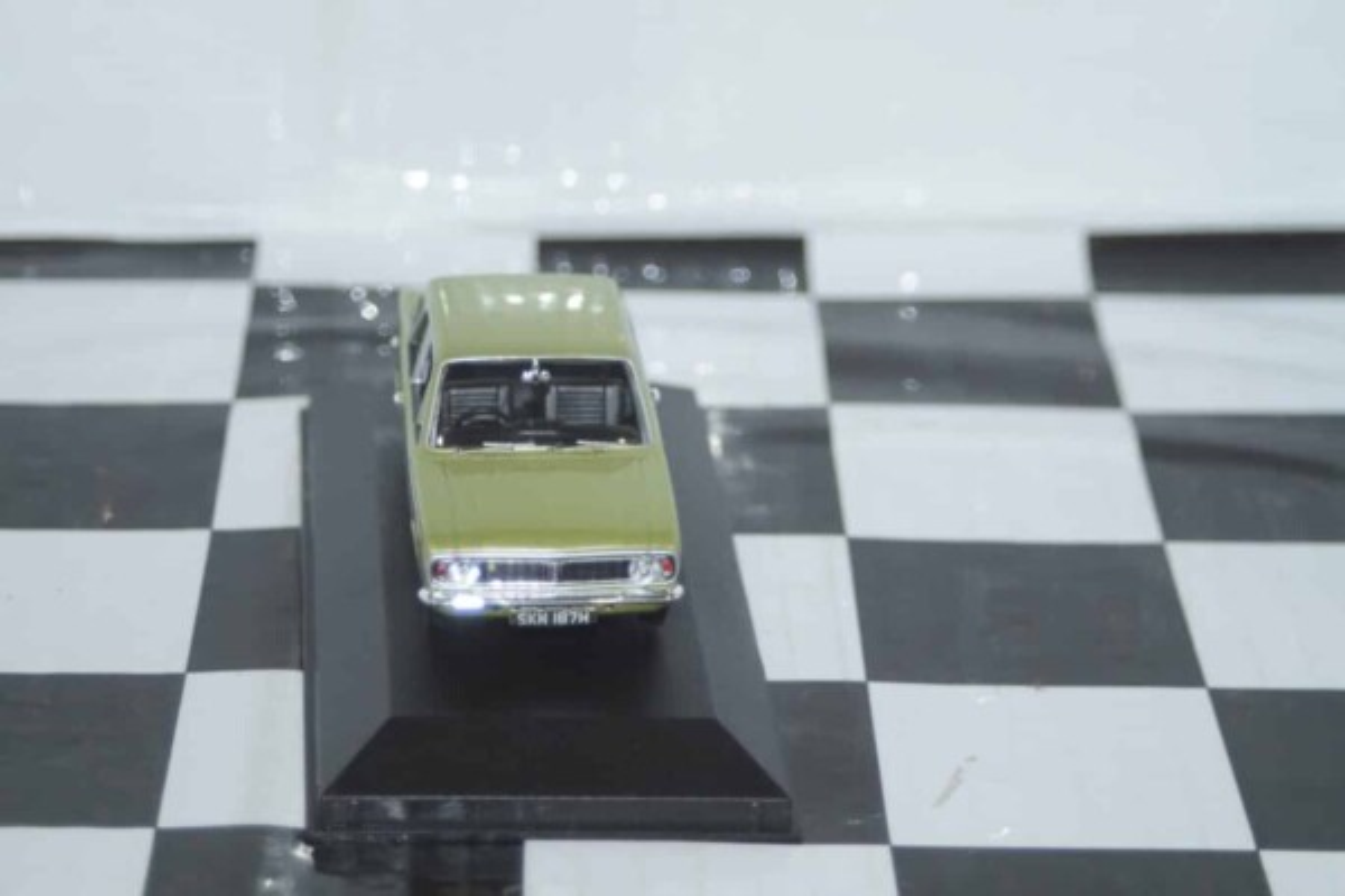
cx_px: 672
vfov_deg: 11.4
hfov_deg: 17.1
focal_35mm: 120
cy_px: 448
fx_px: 4483
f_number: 5.6
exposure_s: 1/80
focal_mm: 80
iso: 800
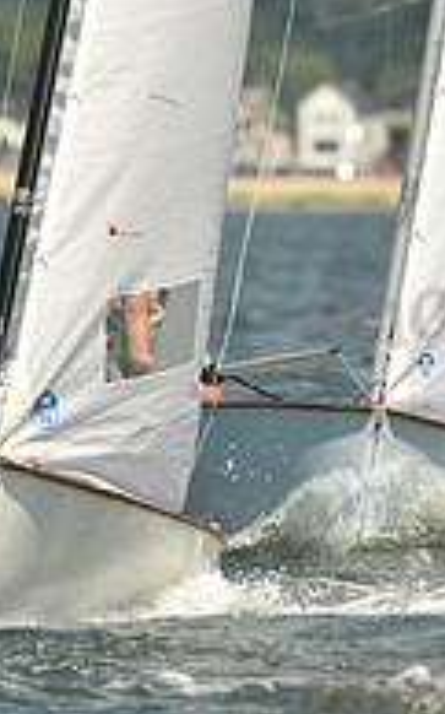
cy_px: 517
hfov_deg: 1.1
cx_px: 114
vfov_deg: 1.7
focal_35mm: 1221
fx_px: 23728
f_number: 6.3
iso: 250
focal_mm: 400
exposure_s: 1/1250
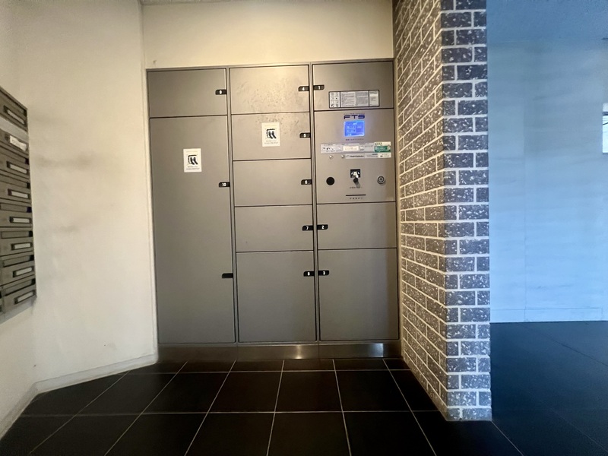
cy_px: 228
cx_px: 304
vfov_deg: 89.9
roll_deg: +3.0
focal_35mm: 13
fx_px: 228
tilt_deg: +1.6
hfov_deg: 106.2
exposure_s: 1/50
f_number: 1.8
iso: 1000
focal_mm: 1.57
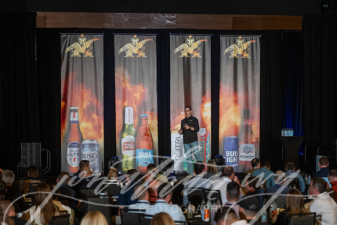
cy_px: 112
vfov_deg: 14.2
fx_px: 902
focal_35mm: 96
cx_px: 168
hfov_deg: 21.2
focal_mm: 95
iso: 2500
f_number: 2.8
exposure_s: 1/200
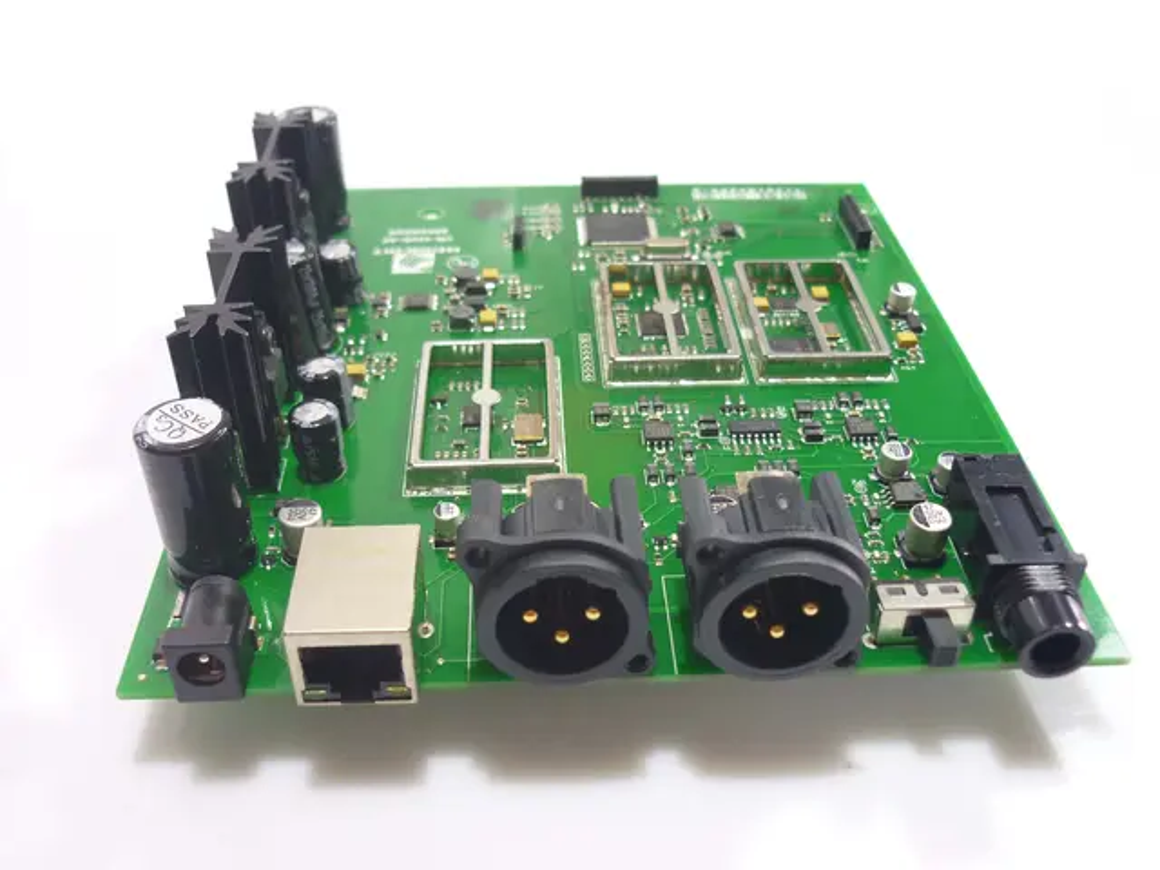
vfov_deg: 42.9
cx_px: 580
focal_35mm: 33
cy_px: 435
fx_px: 1106
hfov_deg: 55.4
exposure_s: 1/30
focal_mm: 5.5
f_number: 2.8
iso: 80
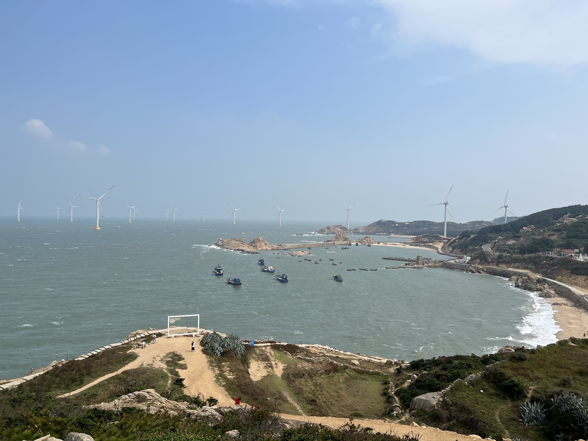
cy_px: 220
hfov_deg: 67.3
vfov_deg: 53.1
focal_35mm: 26
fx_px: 442
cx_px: 294
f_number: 1.5
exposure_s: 1/7463
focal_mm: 5.7
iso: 50
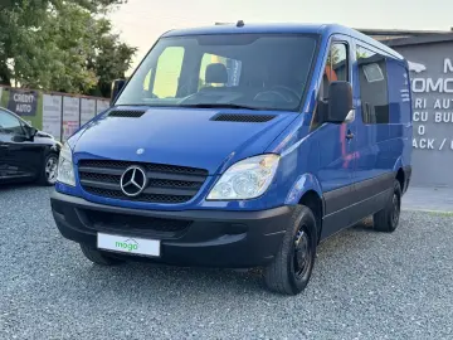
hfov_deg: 39.7
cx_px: 226
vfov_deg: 30.3
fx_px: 628
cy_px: 170
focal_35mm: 48
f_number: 1.78
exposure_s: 1/366
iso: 64
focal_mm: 6.76
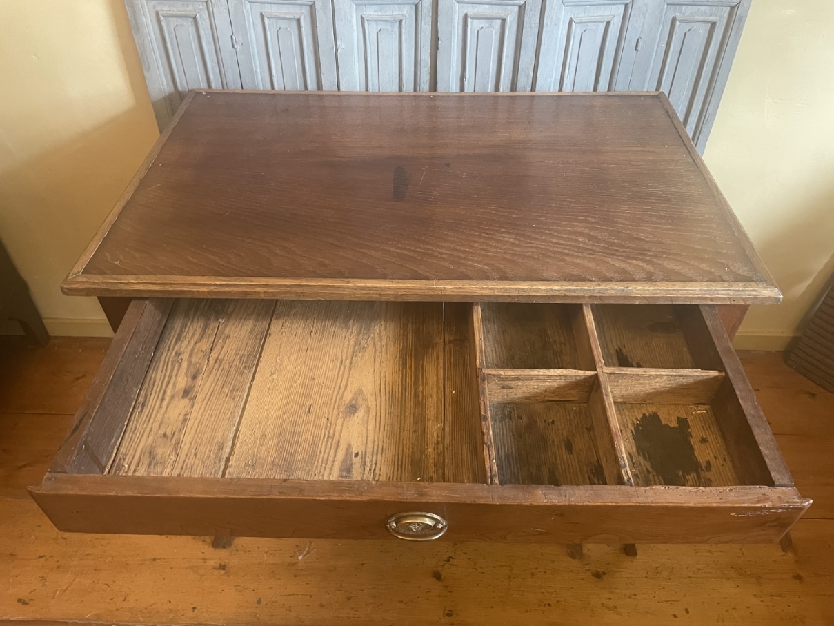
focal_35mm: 26
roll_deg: +1.1
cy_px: 313
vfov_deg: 53.1
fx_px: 626
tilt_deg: -43.0
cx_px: 417
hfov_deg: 67.3
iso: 400
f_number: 1.6
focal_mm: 4.2
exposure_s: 1/33
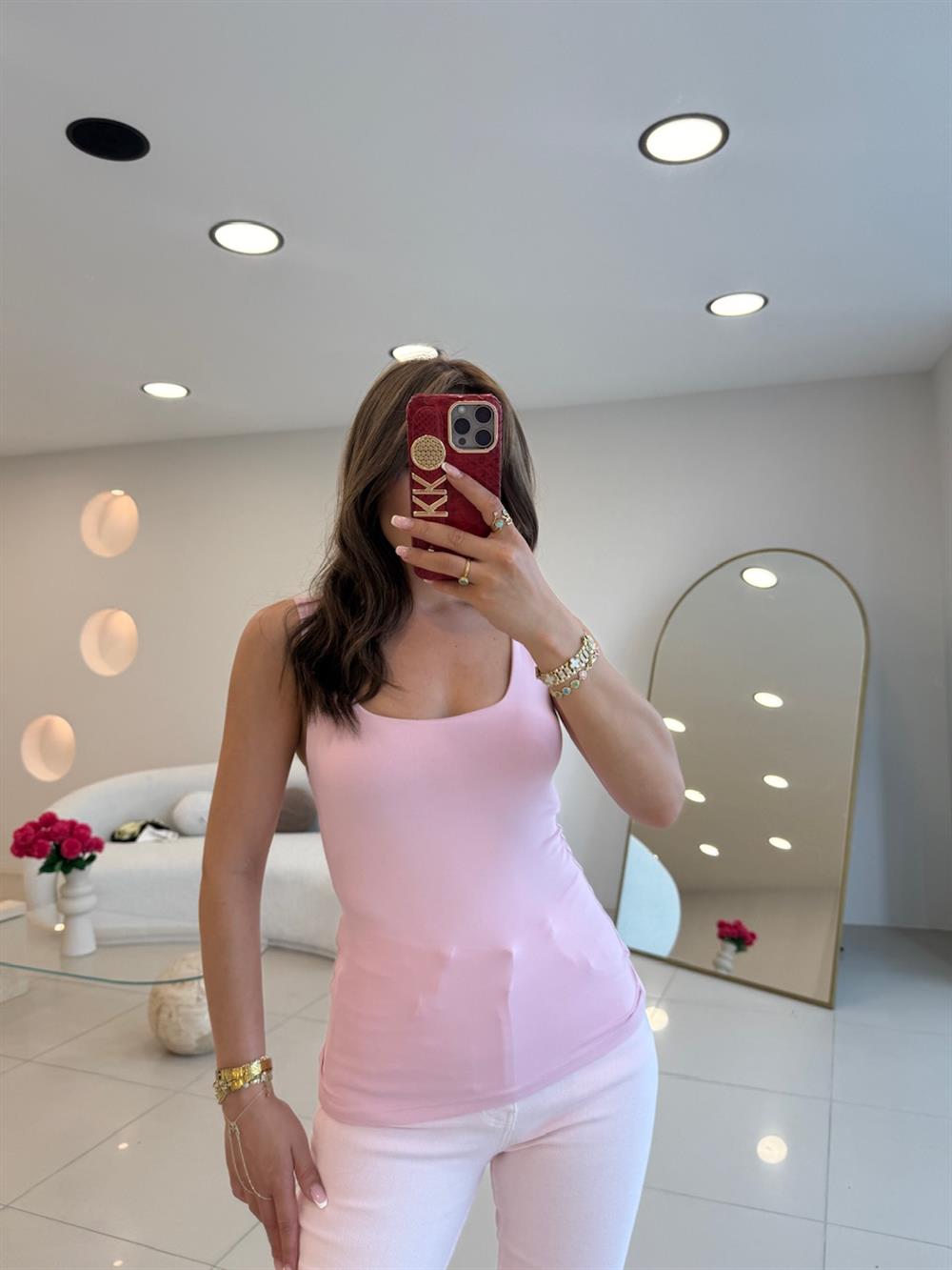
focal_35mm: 24
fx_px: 880
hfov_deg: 56.8
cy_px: 635
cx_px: 476
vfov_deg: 71.6
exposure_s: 1/326
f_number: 1.78
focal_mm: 6.76
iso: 100
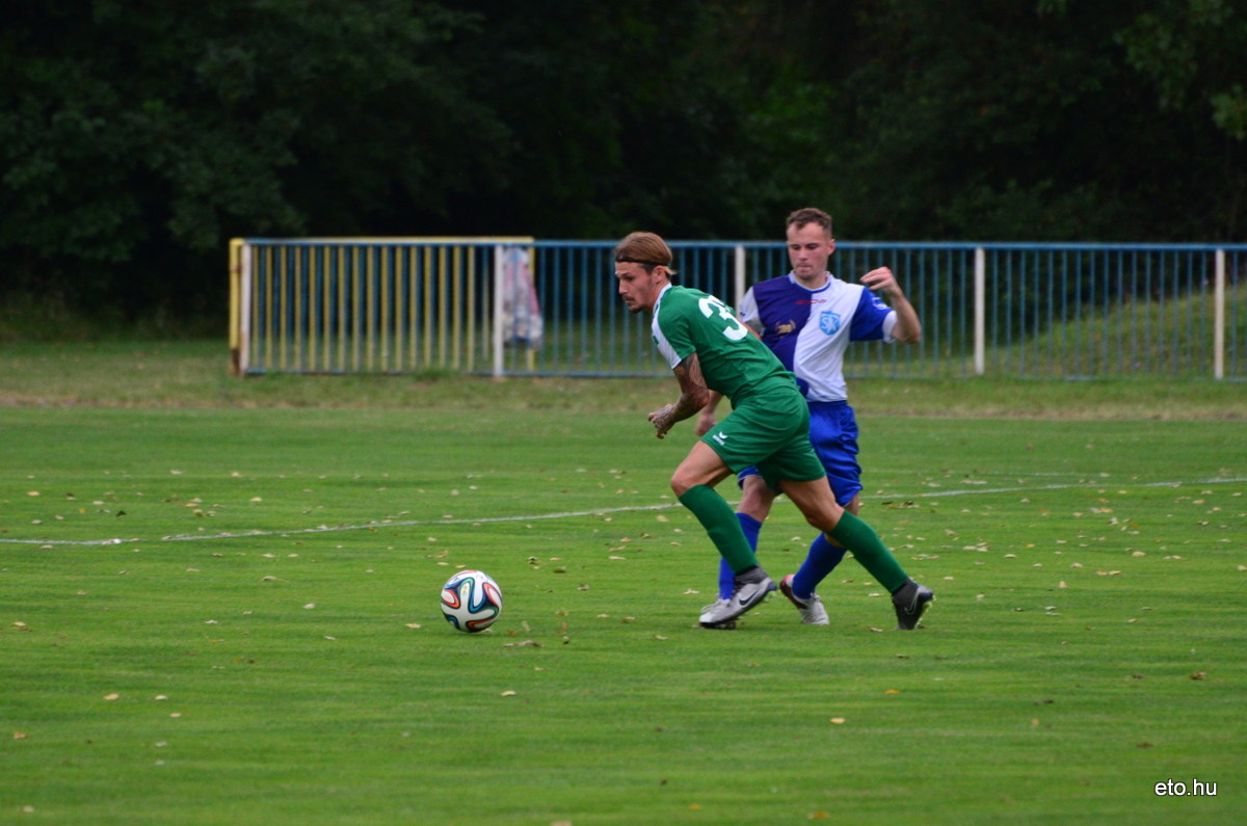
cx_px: 624
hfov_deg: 4.6
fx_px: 15556
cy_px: 413
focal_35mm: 450
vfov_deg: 3.0
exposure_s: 1/320
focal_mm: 300
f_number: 5.6
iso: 1600
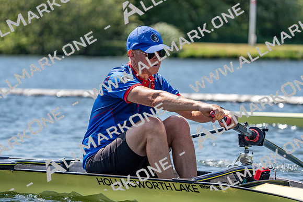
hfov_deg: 8.3
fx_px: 2088
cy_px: 101
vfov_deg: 5.5
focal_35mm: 248
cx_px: 152
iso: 400
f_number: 5.6
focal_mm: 248
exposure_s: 1/2000
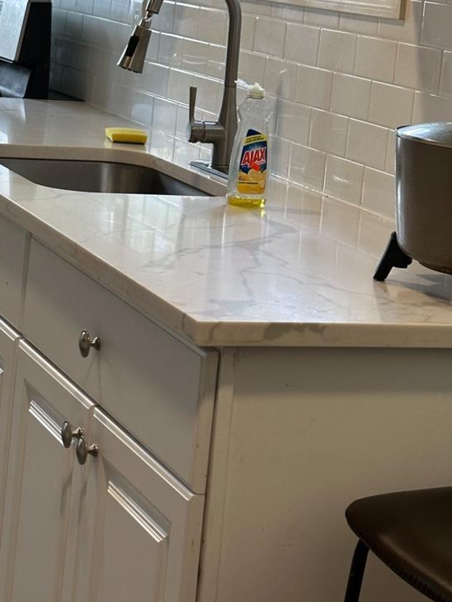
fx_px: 1707
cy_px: 29
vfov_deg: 19.6
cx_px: 175
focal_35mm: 98
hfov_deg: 15.1
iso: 80
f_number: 1.78
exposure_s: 1/60
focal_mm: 6.86
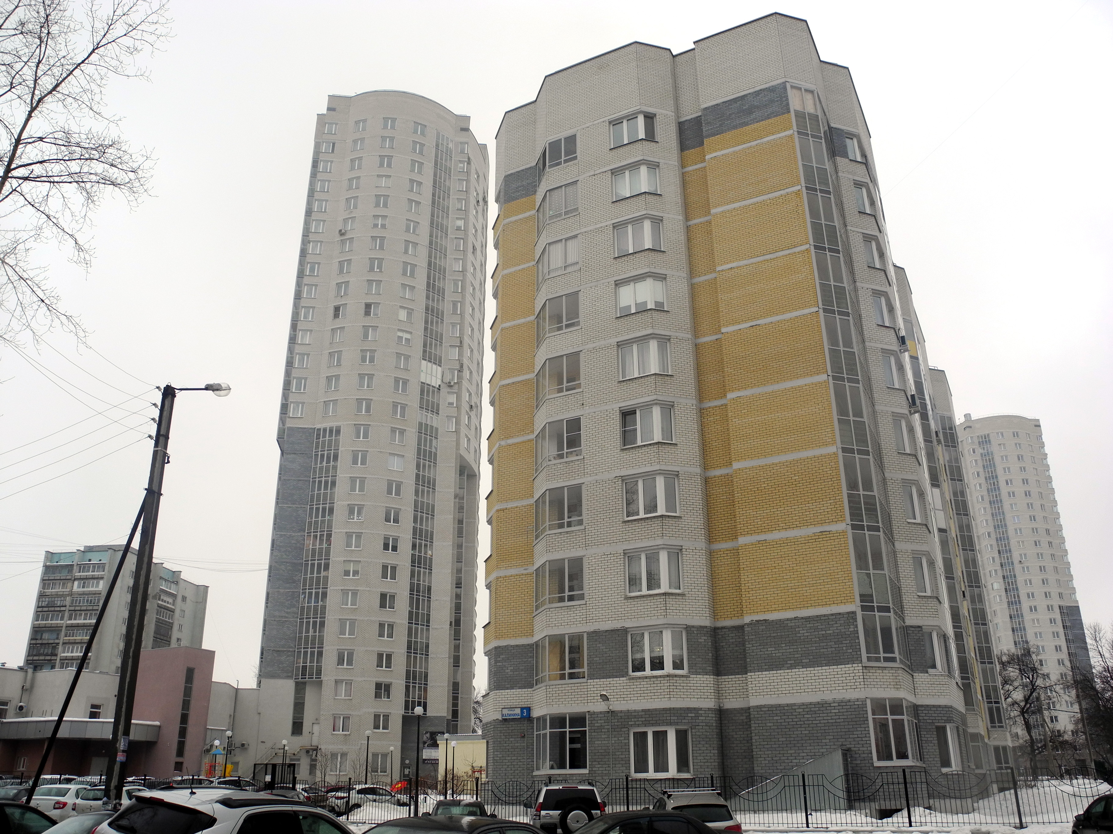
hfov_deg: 63.4
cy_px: 417
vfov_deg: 49.7
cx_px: 556
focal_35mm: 28
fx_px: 900
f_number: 4
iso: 100
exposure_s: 1/154
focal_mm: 6
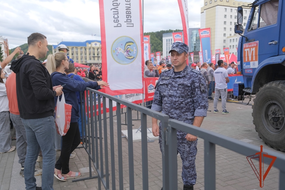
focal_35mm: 30
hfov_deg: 61.9
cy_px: 95
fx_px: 237
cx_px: 142
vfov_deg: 43.6
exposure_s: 1/40
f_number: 4
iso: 320
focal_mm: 20.2
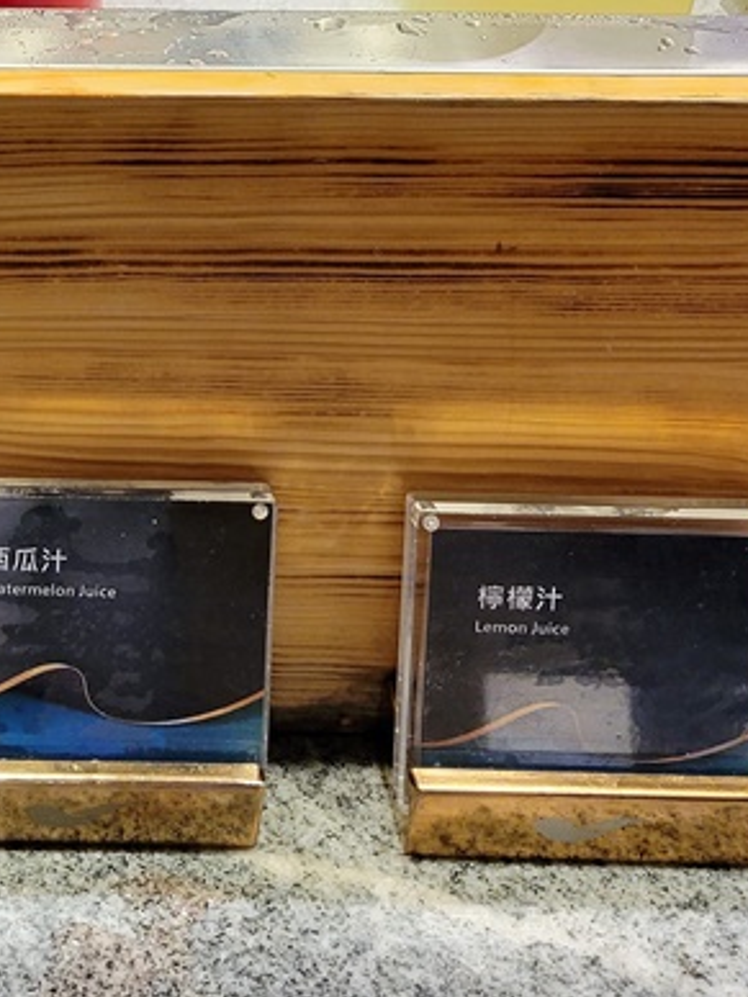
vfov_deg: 27.6
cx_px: -154
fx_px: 1930
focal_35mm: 67
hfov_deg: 20.5
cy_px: 49
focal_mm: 5.4
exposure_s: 1/60
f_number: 1.8
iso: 160
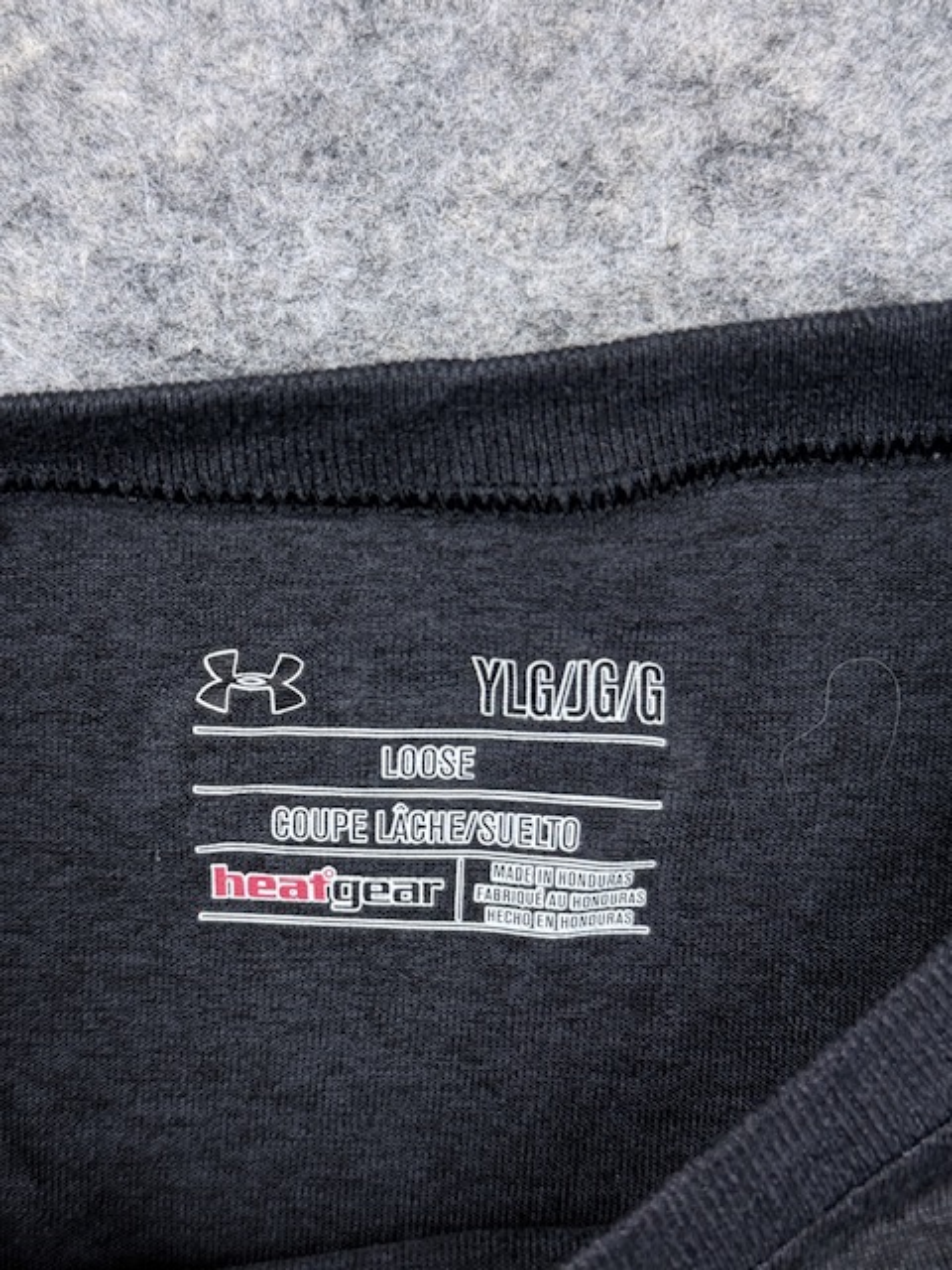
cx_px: 476
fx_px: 1760
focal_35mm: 48
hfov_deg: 30.3
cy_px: 635
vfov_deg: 39.7
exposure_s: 1/100
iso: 64
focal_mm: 6.76
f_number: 1.78
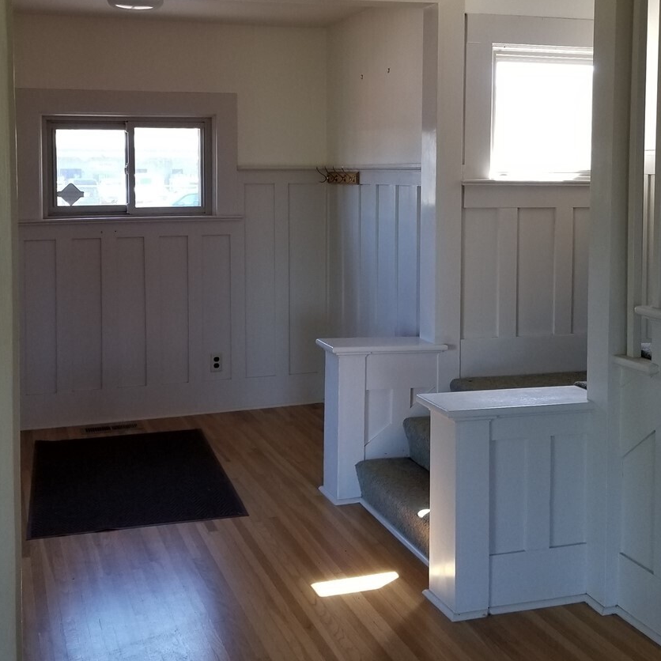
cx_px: 346
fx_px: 951
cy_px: 244
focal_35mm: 44
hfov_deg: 38.3
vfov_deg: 38.1
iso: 100
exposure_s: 1/60
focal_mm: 4.25
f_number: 1.7
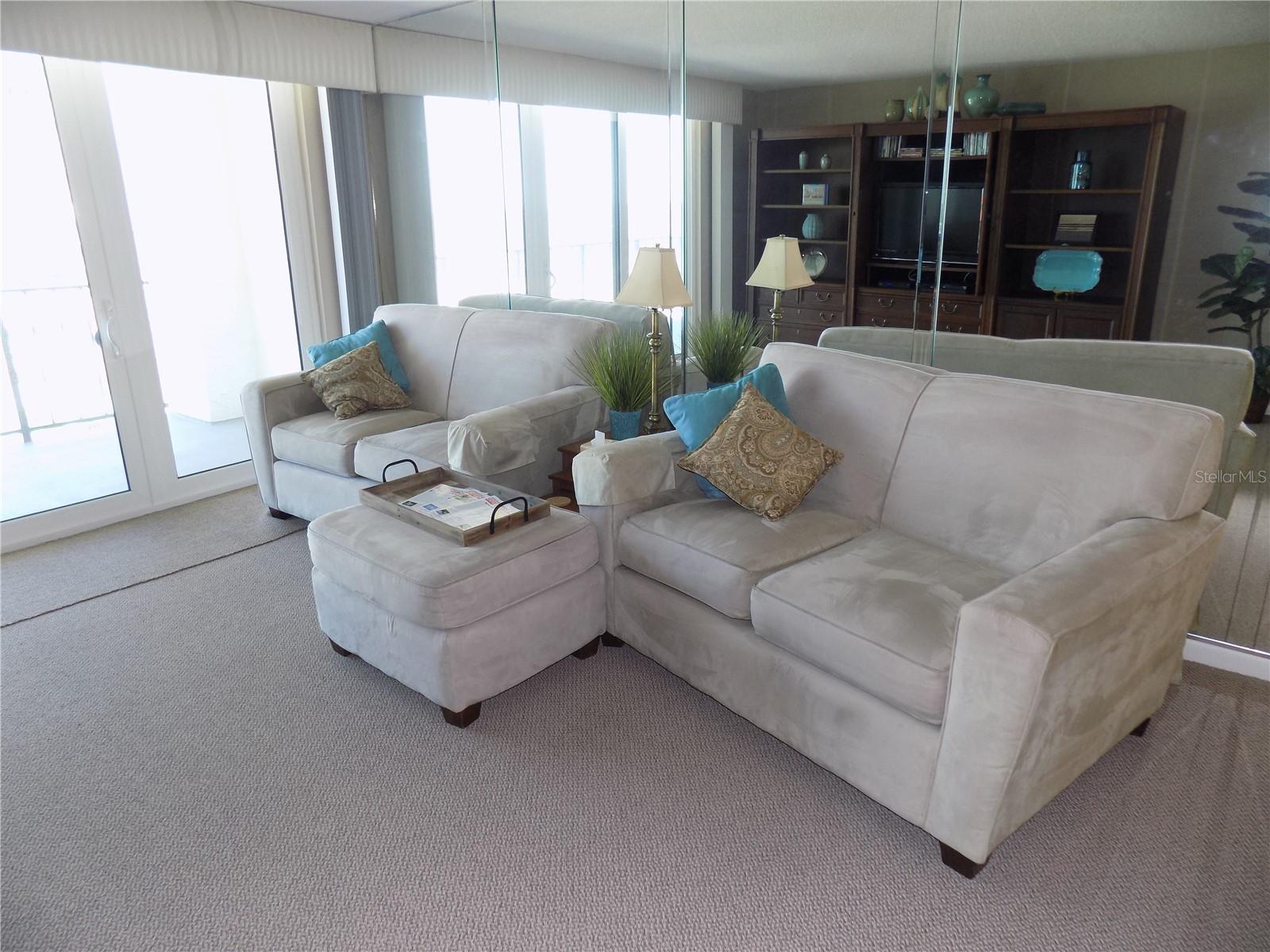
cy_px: 476
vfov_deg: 58.9
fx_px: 844
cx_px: 635
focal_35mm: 23
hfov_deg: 73.9
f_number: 3.1
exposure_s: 1/30
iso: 100
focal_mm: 4
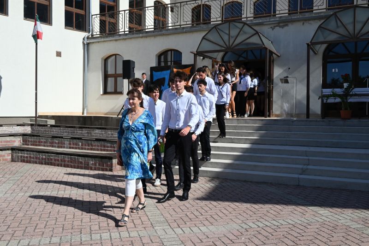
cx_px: 184
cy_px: 123
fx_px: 354
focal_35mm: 34
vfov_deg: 38.4
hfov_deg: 55.1
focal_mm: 34.5
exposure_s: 1/1250
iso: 1600
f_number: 18
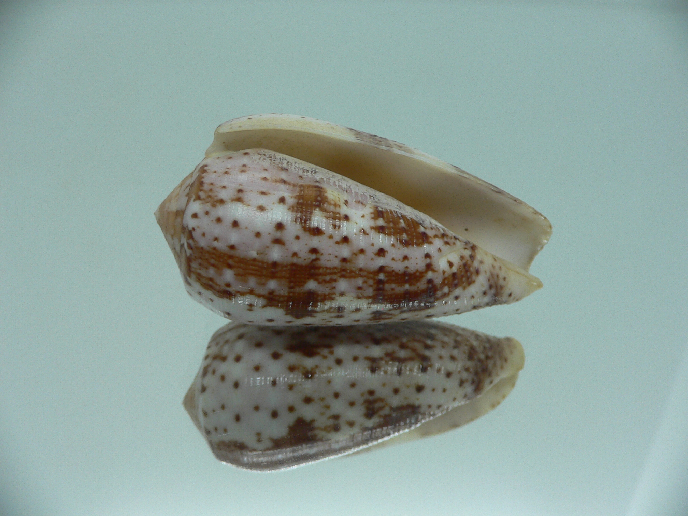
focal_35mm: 35
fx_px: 696
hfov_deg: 52.6
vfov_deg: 40.7
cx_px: 344
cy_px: 258
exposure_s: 1/60
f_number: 2.8
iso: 80
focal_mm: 4.6
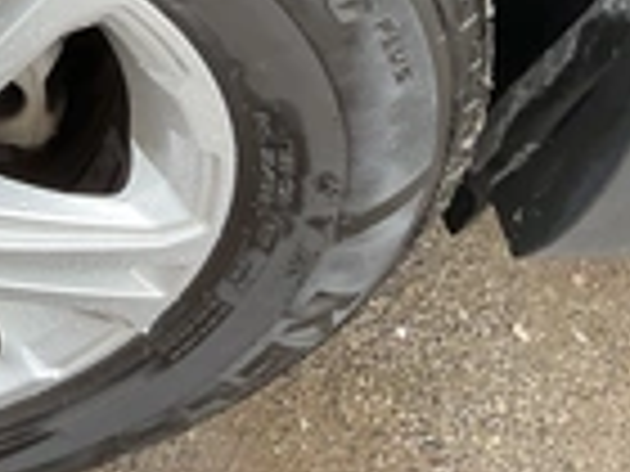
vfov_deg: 17.3
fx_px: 1511
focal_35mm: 83
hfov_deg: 21.0
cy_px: -22
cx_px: -230
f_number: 1.8
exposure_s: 1/174
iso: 20
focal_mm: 3
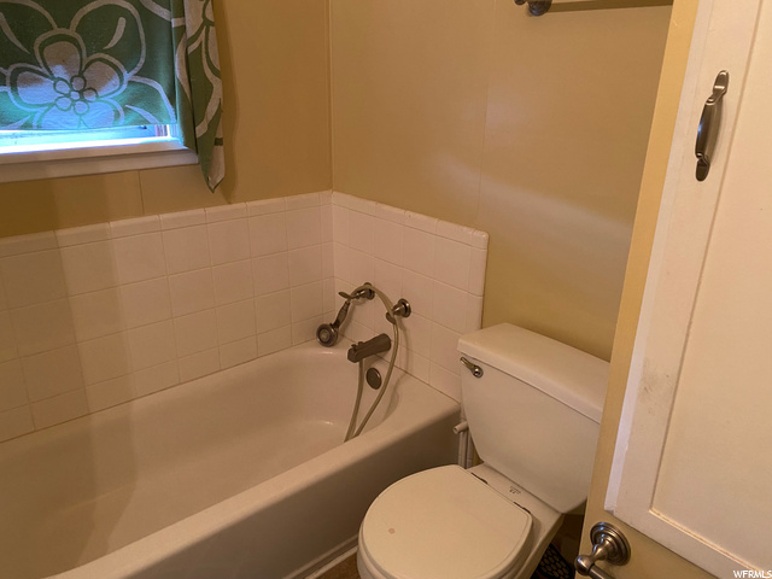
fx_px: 580
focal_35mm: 26
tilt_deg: -19.2
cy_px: 290
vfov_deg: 53.1
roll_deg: -1.4
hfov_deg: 67.3
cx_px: 386
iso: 250
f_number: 1.8
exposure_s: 1/60
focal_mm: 4.25
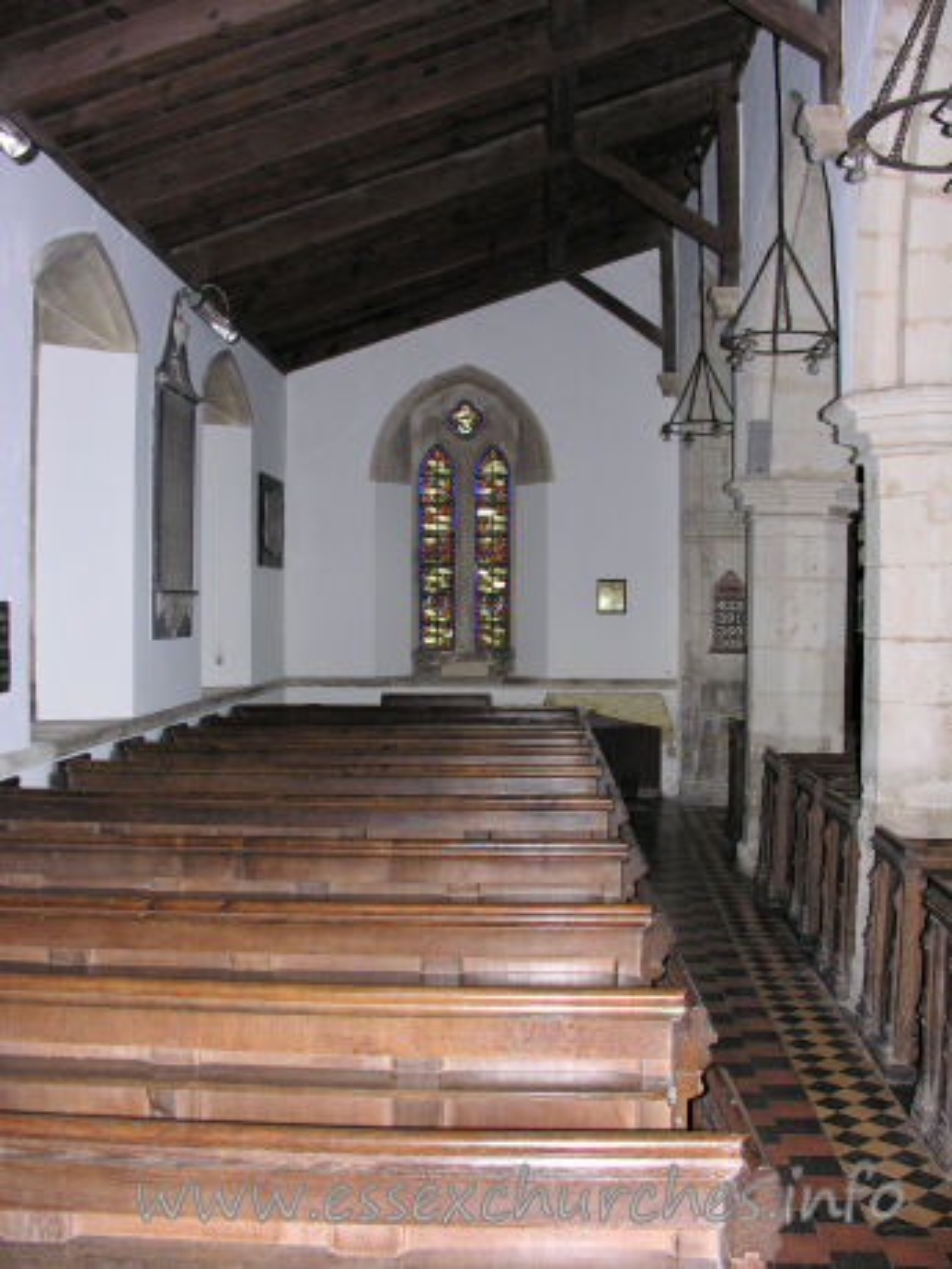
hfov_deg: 40.7
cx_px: 476
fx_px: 1283
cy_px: 634
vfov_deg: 52.6
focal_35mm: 35
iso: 166
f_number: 2.8
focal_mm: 8.9
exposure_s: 1/60.1
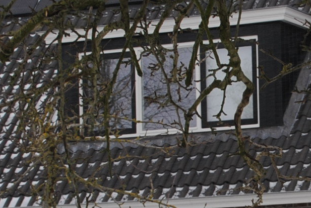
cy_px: 212
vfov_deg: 7.0
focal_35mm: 197
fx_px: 1705
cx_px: 360
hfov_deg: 10.3
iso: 125
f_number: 5.6
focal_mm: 28
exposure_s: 1/125
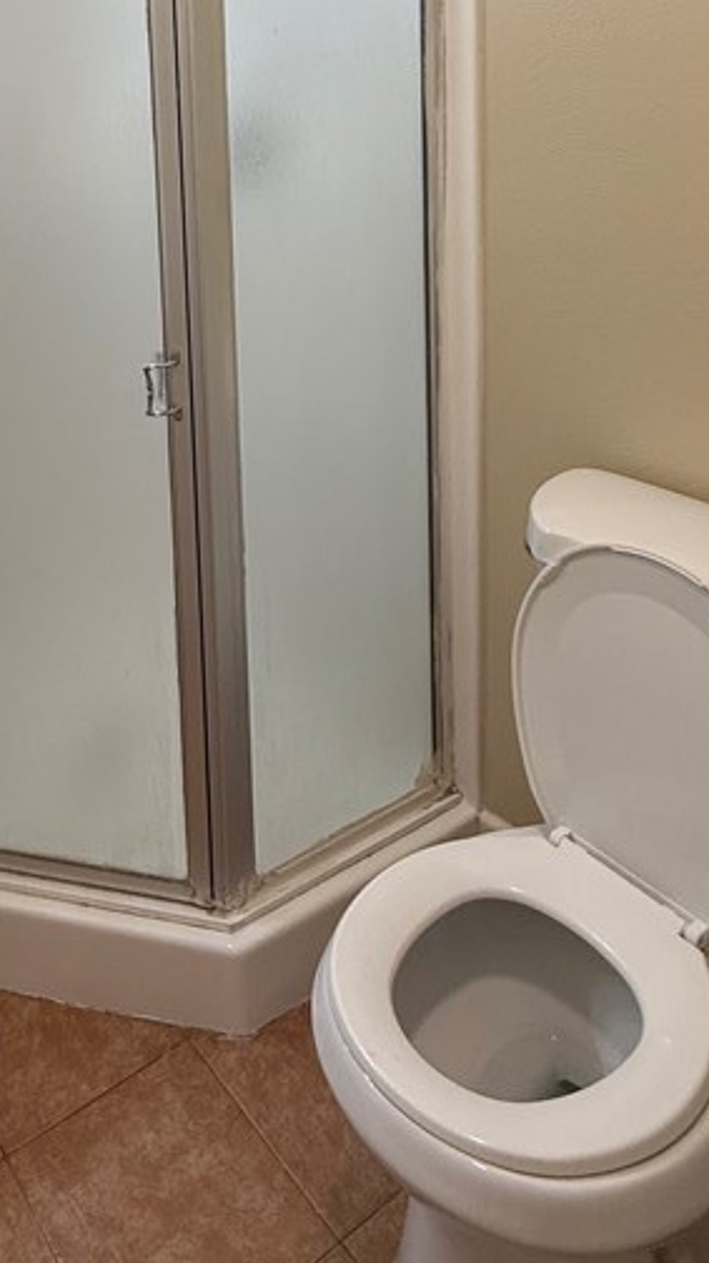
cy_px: 180
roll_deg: +3.4
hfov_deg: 35.1
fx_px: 1037
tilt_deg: -7.5
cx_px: 45
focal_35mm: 31
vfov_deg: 56.1
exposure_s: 1/120
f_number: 2.2
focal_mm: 2.22
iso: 125
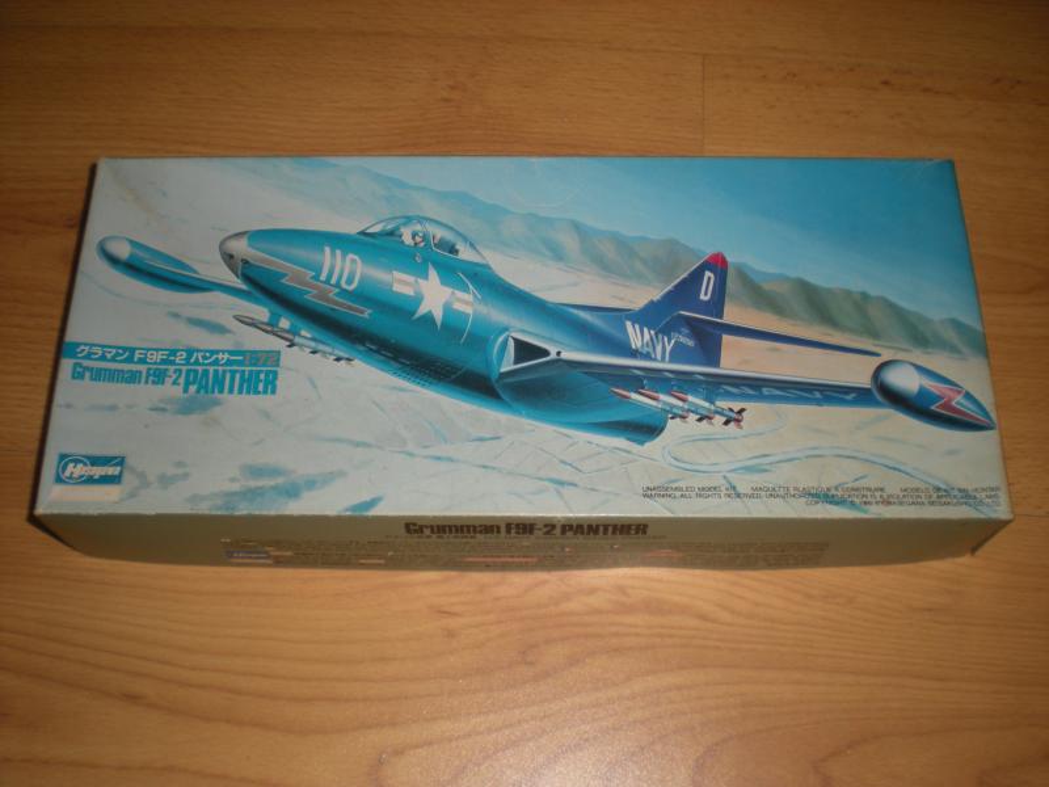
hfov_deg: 49.0
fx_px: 1152
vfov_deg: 37.7
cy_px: 394
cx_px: 524
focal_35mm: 38
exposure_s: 1/60
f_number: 3.1
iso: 64
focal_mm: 6.3
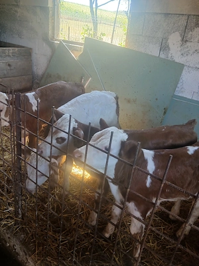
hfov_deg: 53.1
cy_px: 133
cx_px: 100
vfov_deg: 67.3
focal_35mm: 26
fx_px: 199
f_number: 1.8
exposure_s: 1/50.3
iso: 80
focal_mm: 3.98
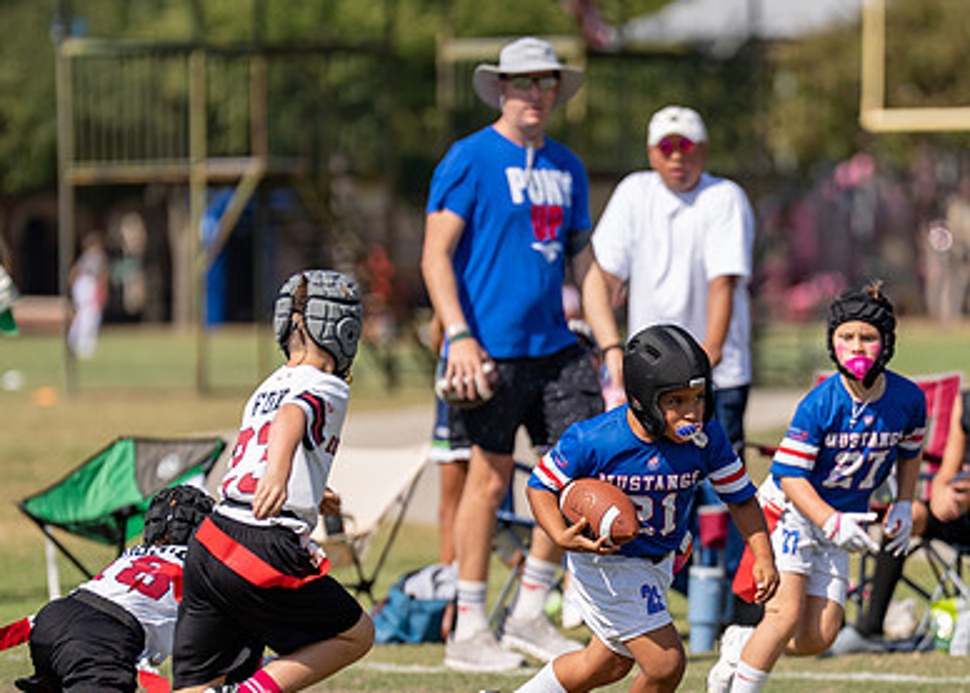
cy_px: 523
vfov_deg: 3.2
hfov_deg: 4.5
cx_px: 659
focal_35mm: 444
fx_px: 12230
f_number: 2.8
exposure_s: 1/2000
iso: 100
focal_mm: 200
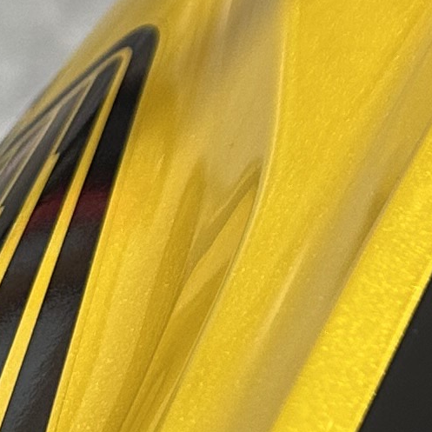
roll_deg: -9.4
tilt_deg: -40.6
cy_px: -824
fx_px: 2429
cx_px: 968
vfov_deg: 8.6
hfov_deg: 9.3
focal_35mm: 172
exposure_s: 1/60
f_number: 1.78
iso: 125
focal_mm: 6.86
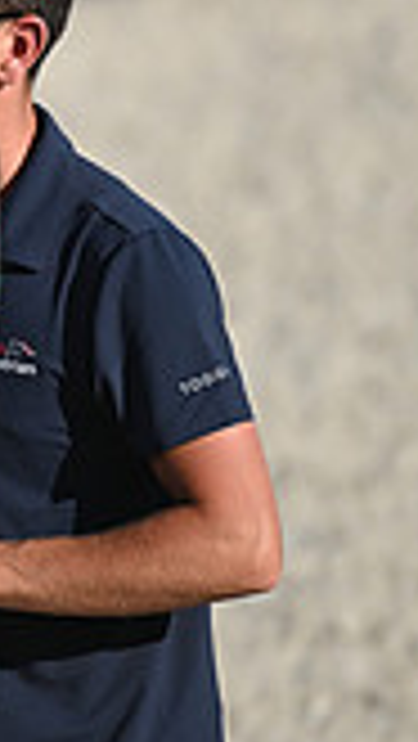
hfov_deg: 0.8
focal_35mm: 1475
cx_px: -512
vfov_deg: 1.5
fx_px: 29019
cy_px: 182
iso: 220
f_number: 4.5
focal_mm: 400
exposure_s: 1/1600
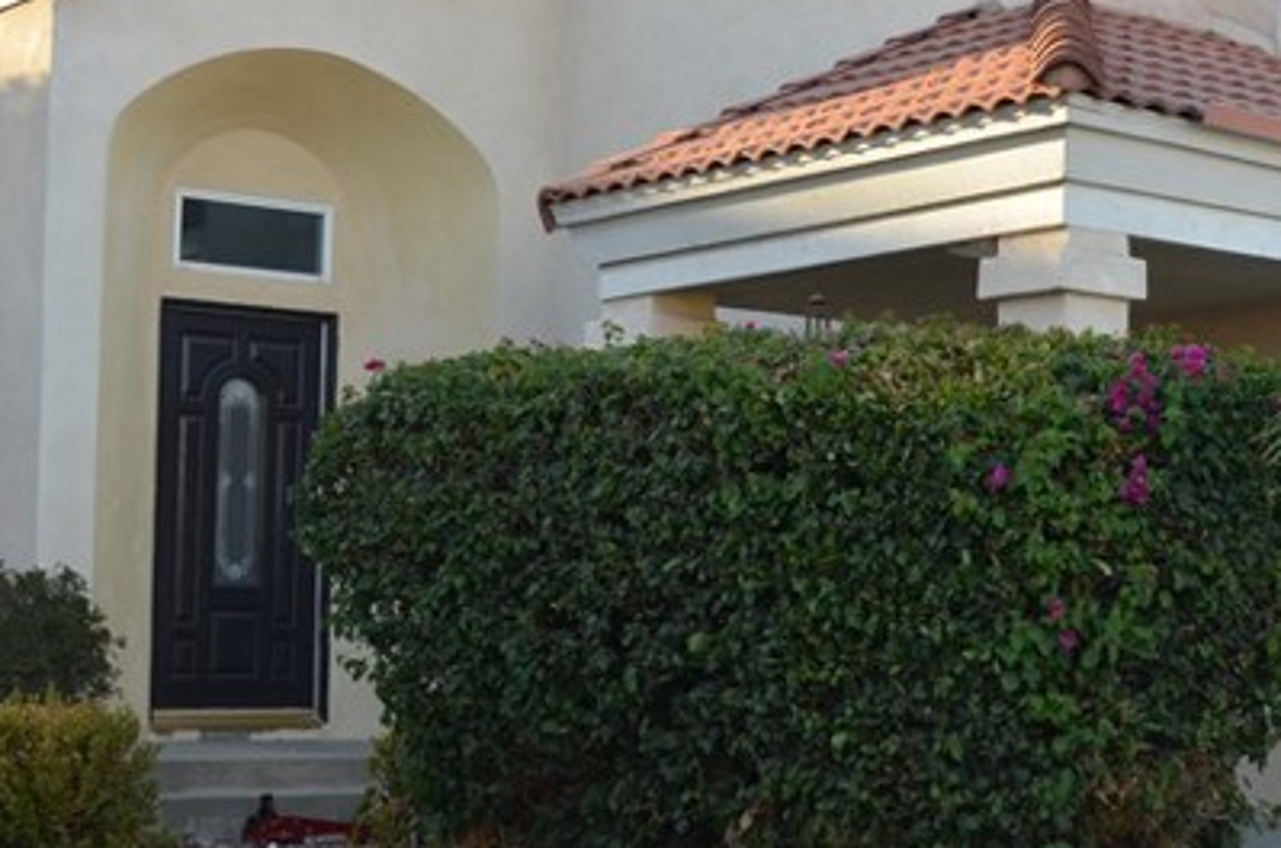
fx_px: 2733
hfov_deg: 25.5
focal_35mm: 77
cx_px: 1172
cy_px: 331
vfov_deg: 17.6
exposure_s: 1/160
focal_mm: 20
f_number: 6.3
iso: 200
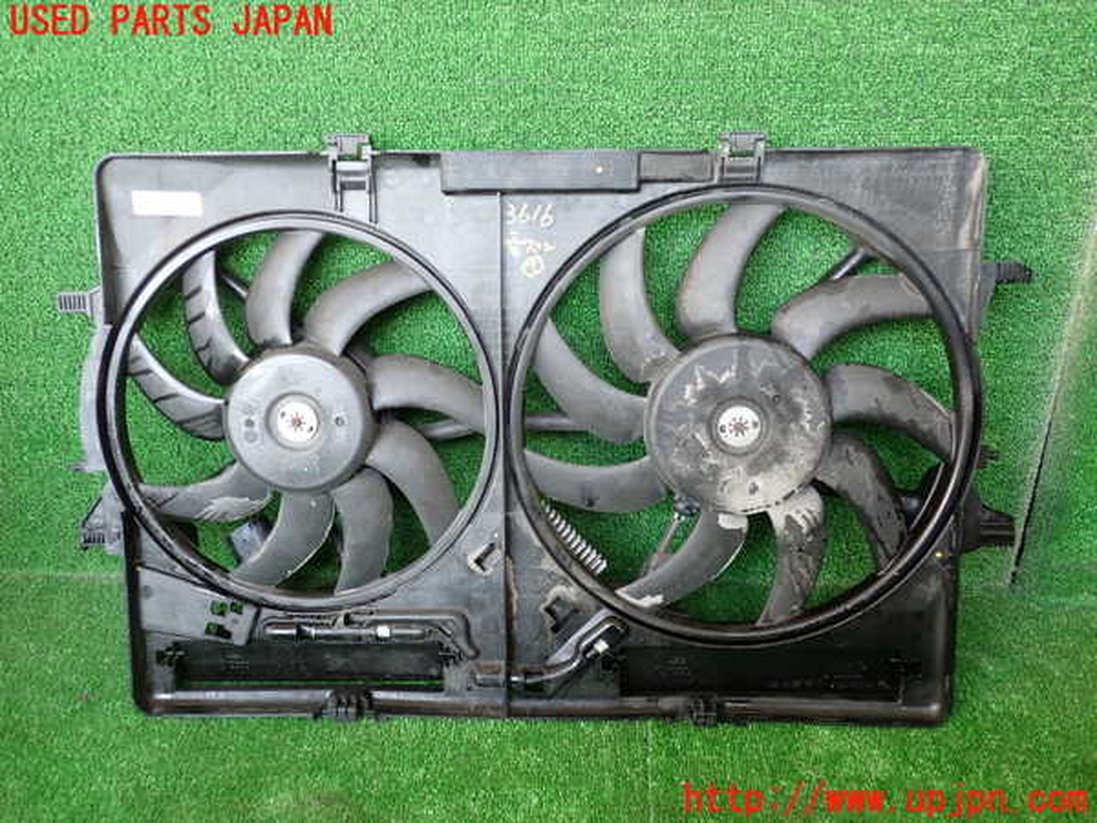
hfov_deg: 60.0
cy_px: 412
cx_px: 548
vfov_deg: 46.8
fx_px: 951
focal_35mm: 30
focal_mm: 5.4
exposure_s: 1/50
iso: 200
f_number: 2.3
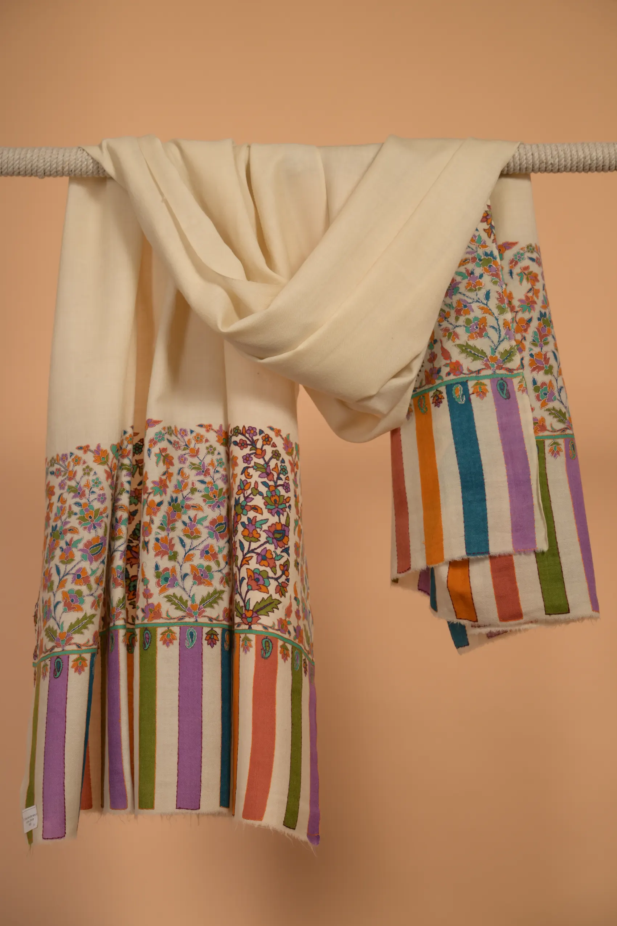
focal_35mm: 71
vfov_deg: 28.5
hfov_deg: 19.2
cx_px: 308
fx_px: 1825
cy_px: 463
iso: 125
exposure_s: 1/200
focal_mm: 71
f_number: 6.3
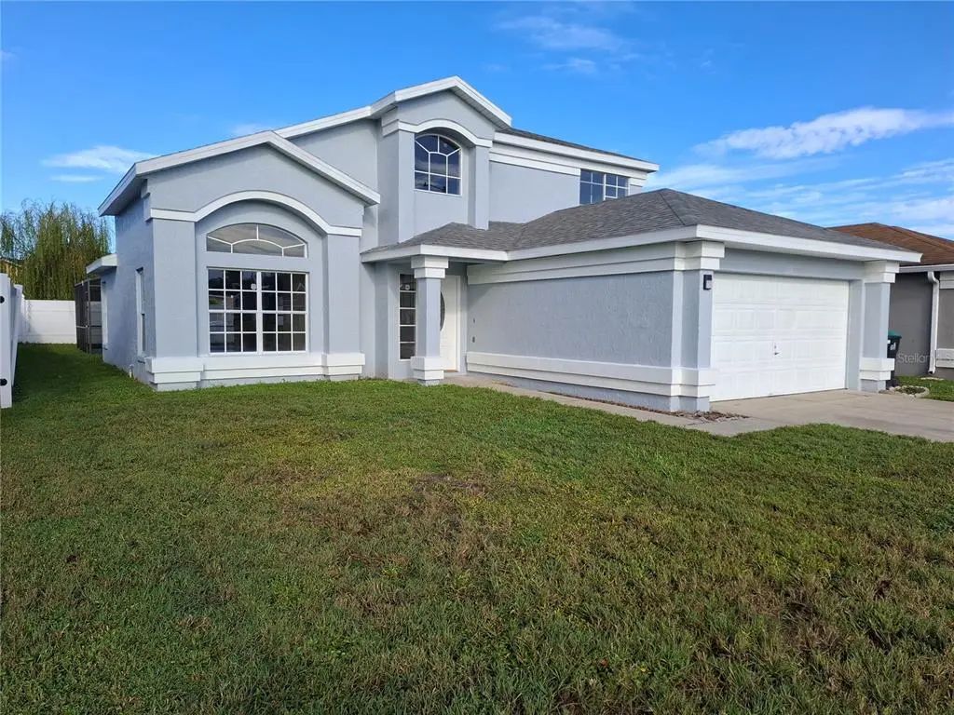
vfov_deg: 58.9
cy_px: 358
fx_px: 634
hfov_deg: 73.9
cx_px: 477
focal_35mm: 23
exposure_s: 1/1103
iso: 50
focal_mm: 5.54
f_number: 1.8
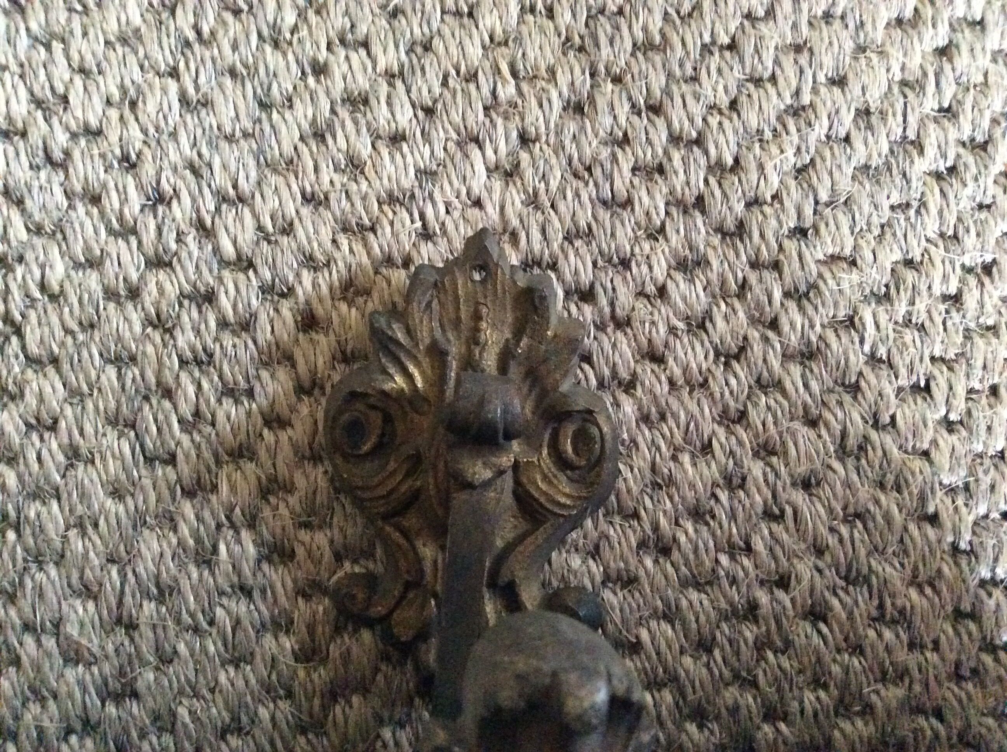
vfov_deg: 44.1
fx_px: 930
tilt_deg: -86.5
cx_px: 504
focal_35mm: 32
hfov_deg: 56.9
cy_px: 376
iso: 640
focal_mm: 3.3
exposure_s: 1/17
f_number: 2.4
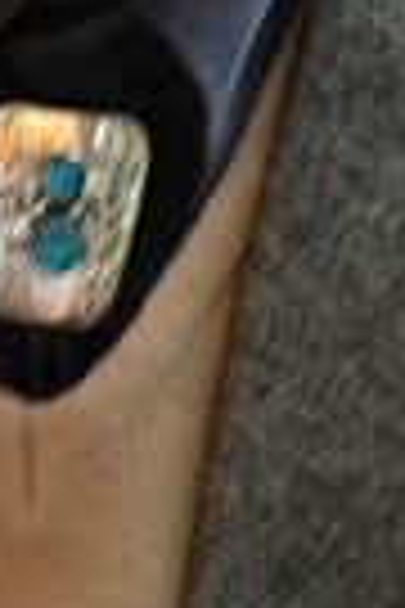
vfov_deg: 3.3
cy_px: -378
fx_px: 10473
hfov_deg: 2.2
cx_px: 72
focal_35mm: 621
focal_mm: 125
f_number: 10
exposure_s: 1/15
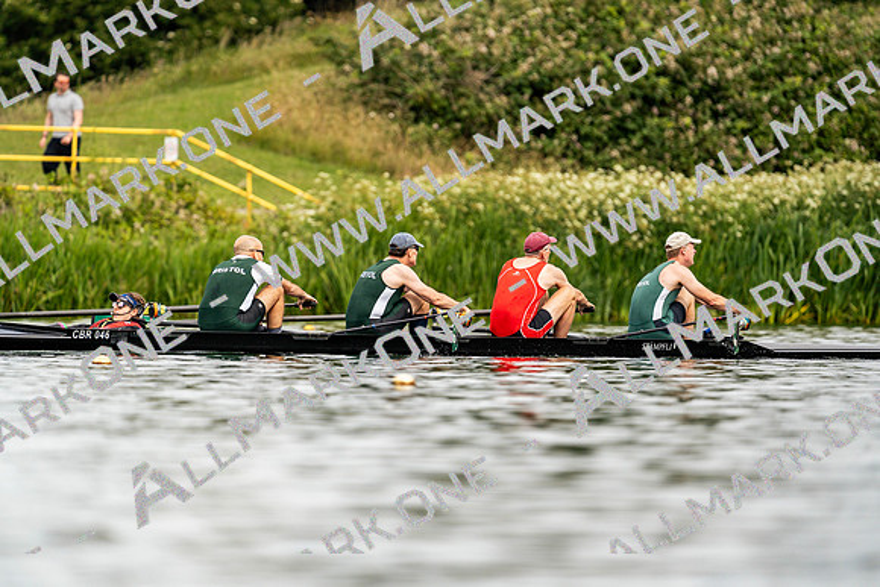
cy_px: 294
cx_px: 440
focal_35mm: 600
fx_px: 14669
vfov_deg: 2.3
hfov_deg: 3.4
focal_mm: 600
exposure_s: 1/2000
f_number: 6.3
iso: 400
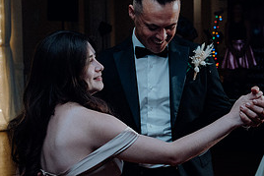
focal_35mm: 67
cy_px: 93
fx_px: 492
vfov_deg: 20.3
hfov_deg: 30.1
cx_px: 139
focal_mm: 31
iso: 2500
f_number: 3.5
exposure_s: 1/160
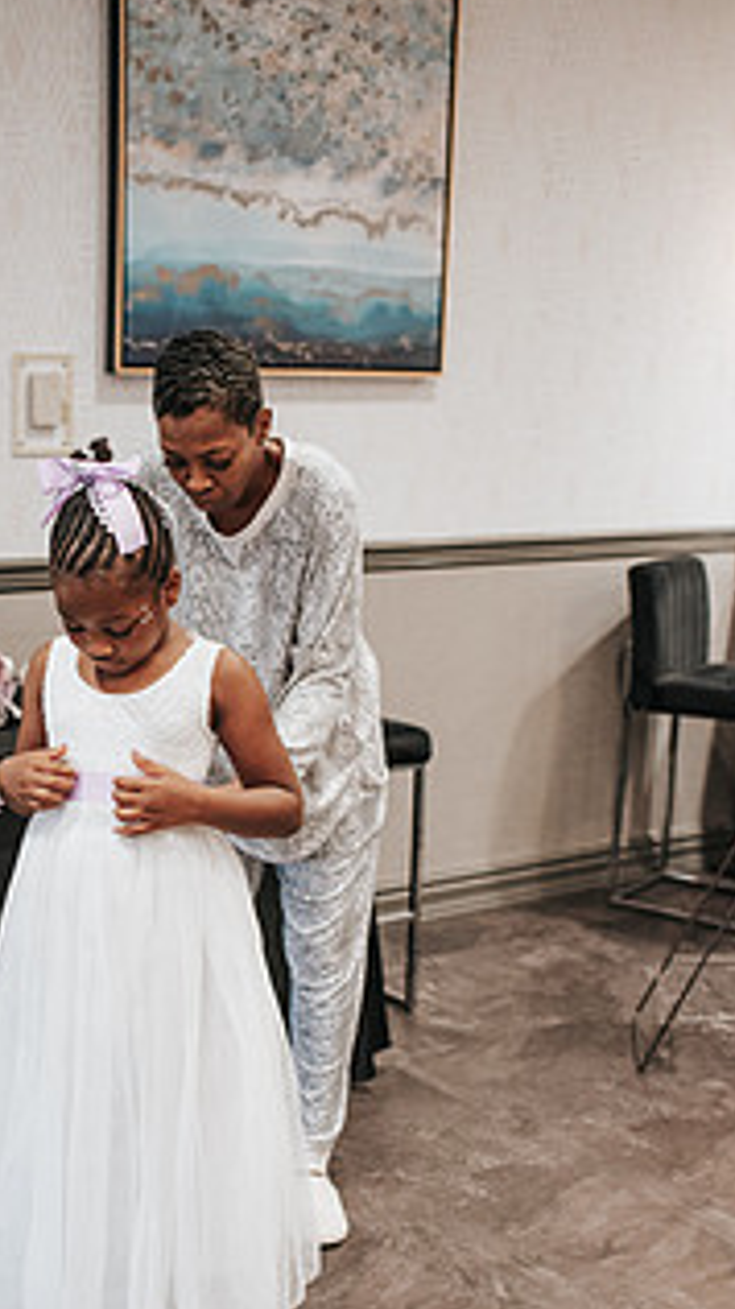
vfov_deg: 39.8
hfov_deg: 22.8
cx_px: 169
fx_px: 1804
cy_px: 764
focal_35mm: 52
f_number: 2.2
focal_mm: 35
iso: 1000
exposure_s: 1/640
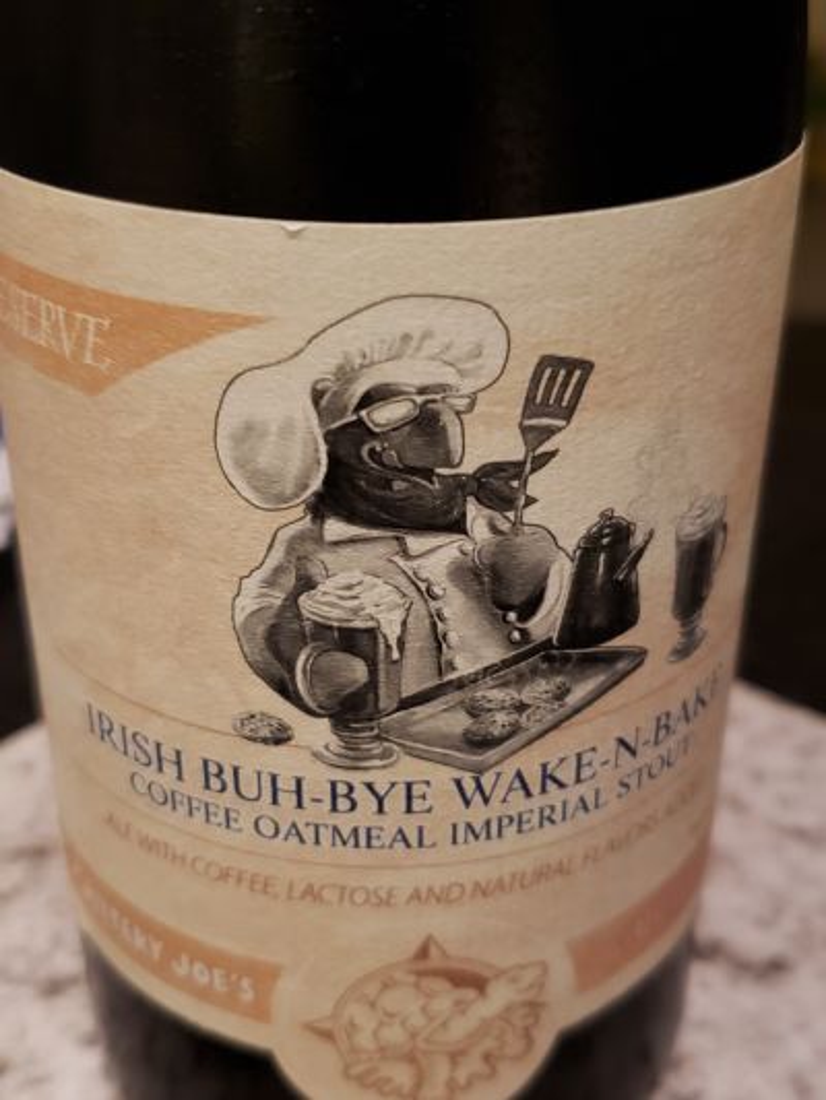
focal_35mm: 26
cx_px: 413
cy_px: 550
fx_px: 827
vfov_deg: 67.3
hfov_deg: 53.1
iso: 250
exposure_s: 1/15
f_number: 1.5
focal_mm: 4.3
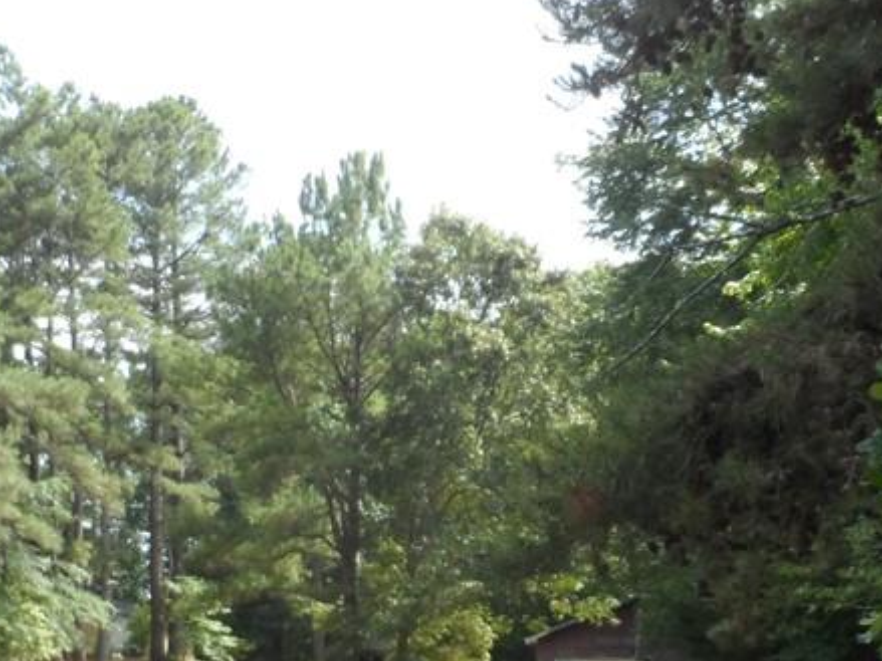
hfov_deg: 34.3
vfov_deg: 24.8
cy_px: 663
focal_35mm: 56
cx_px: 490
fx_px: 1426
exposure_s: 1/180
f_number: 3.2
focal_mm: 4
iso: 80
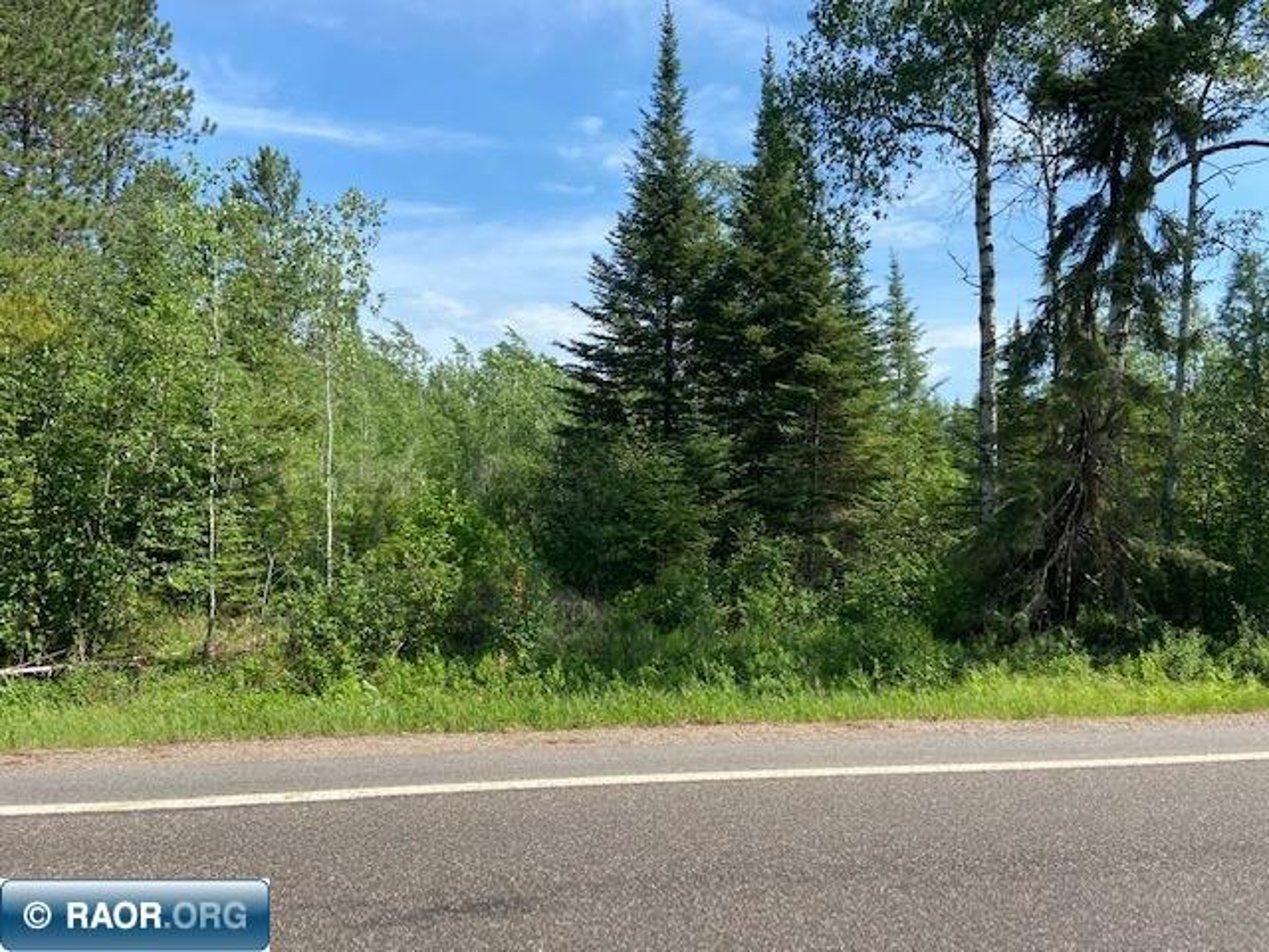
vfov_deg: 53.1
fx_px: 953
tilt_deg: +1.6
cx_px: 634
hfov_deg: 67.3
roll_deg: -1.9
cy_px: 476
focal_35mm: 26
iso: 32
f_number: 1.8
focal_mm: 4.25
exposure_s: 1/1678
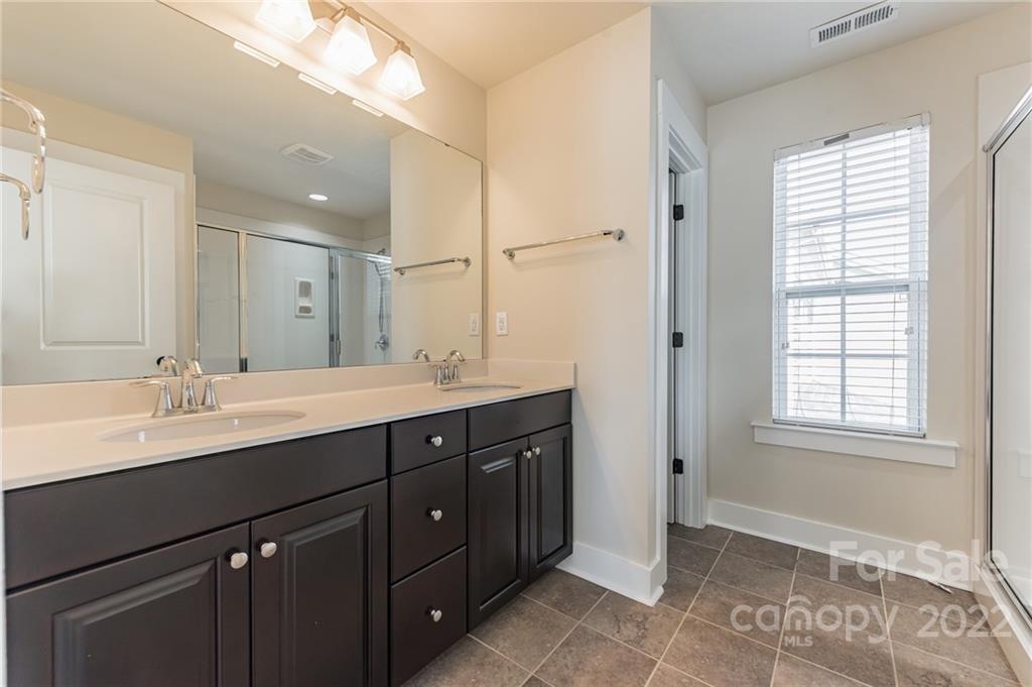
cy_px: 344
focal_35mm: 14
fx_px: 401
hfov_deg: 104.3
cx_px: 516
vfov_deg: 81.1
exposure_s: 1/30
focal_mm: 14
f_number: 7.1
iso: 250
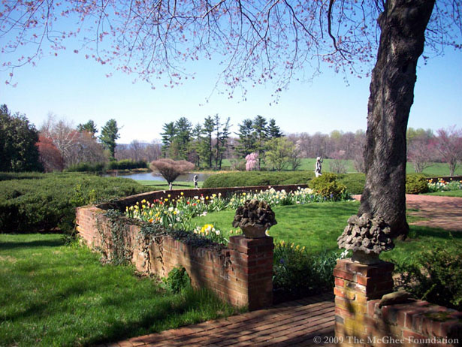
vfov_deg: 38.7
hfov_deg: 50.1
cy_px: 174
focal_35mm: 37
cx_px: 231
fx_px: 494
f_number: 5.6
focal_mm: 6.2
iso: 80
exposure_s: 1/207
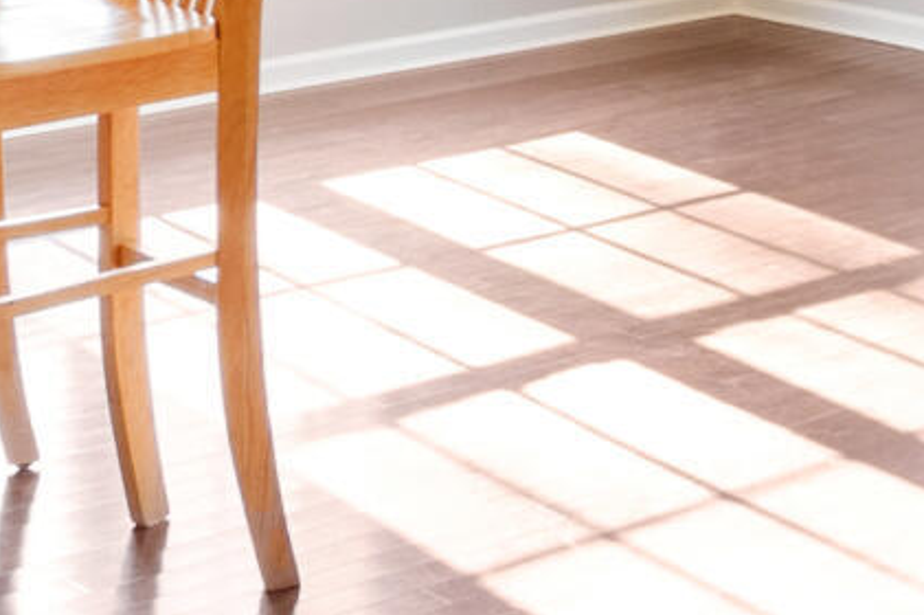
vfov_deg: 12.0
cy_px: -420
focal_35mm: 107
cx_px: 1813
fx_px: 2744
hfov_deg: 15.5
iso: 100
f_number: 8
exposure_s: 1/1.25
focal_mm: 10
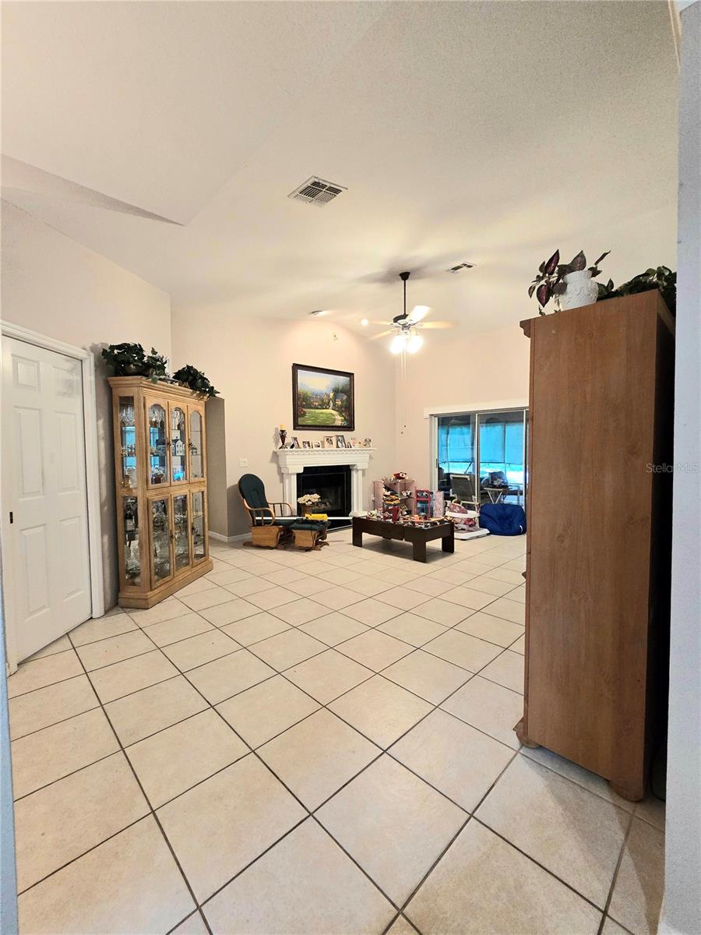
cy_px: 468
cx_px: 350
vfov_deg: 106.2
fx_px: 351
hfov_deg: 89.9
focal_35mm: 13
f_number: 2.2
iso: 320
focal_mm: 2.2
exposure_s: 1/60.2
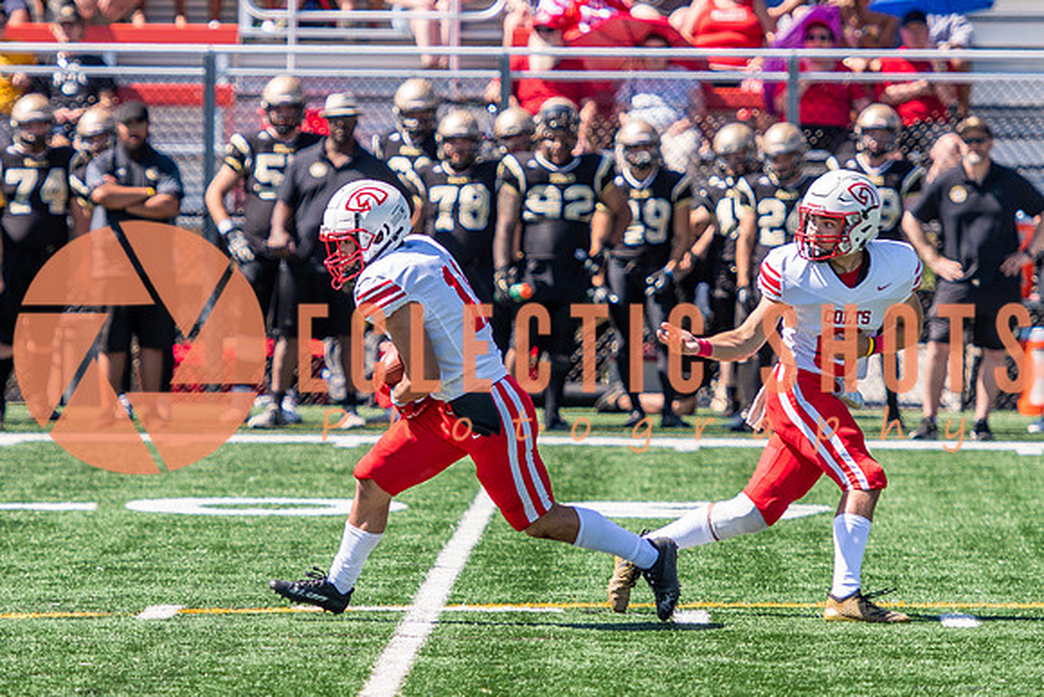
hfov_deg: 5.3
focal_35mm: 392
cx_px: 433
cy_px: 299
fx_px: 11378
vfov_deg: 3.5
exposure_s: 1/2000
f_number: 2.8
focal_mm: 160
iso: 160
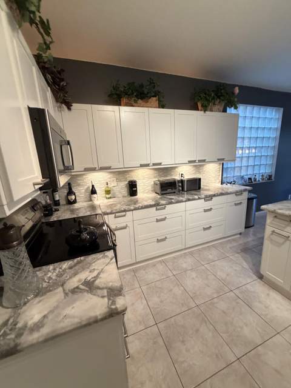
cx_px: 146
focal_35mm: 14
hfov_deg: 85.7
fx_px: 157
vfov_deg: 102.1
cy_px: 194
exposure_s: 1/60
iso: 320
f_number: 2.2
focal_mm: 2.22
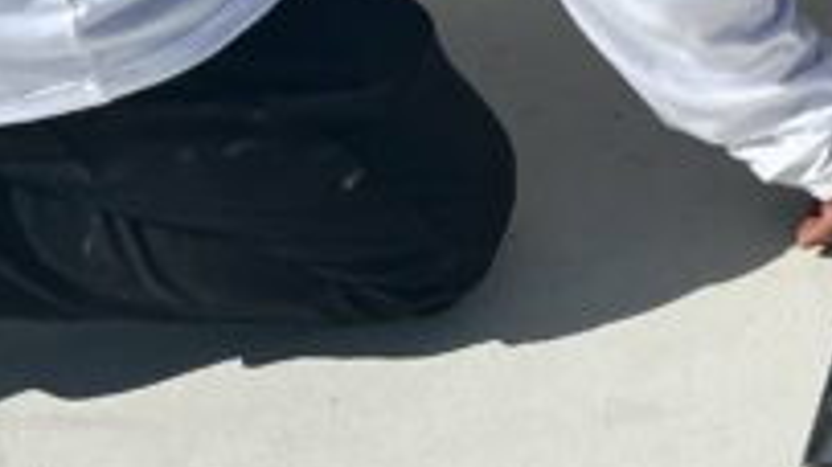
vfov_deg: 7.9
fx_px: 3154
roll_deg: -4.2
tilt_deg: -22.8
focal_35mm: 143
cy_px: -619
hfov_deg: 13.6
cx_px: 1434
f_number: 1.6
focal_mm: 5.1
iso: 50
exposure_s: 1/8403
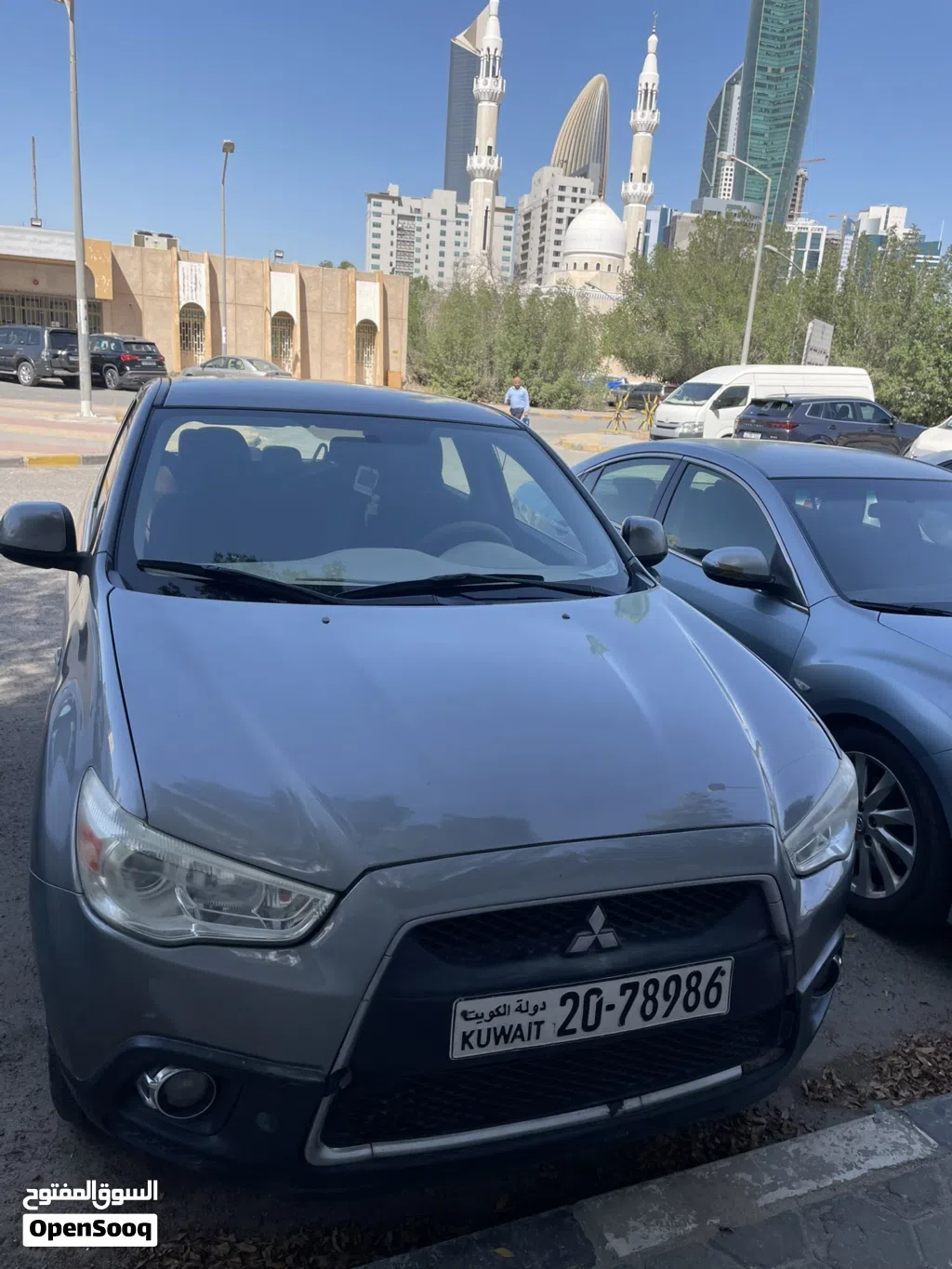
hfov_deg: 53.1
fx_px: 953
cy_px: 634
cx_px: 476
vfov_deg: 67.3
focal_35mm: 26
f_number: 1.6
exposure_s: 1/1887
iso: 32
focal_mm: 4.2
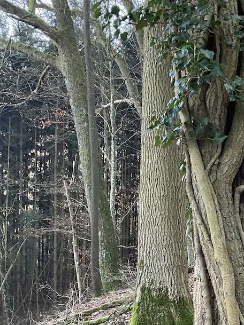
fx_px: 574
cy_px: 274
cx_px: 231
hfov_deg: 23.2
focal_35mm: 61
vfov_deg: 30.7
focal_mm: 3
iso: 64
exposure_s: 1/107
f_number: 1.8
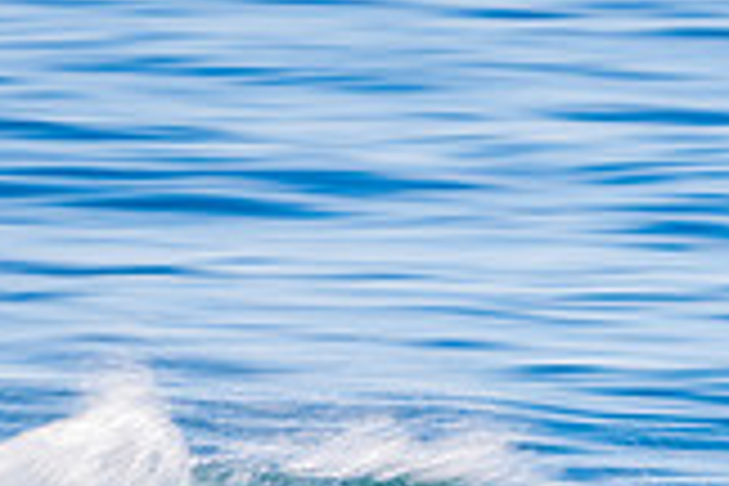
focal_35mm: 1793
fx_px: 36305
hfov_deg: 1.2
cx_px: 936
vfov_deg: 0.8
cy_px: 641
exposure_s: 1/20
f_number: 10
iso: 31
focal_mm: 500
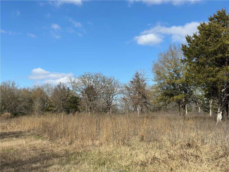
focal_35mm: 48
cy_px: 86
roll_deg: -1.7
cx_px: 114
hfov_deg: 39.7
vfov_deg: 30.3
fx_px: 318
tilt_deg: +6.6
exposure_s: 1/7092
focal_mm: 6.86
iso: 100
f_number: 1.78
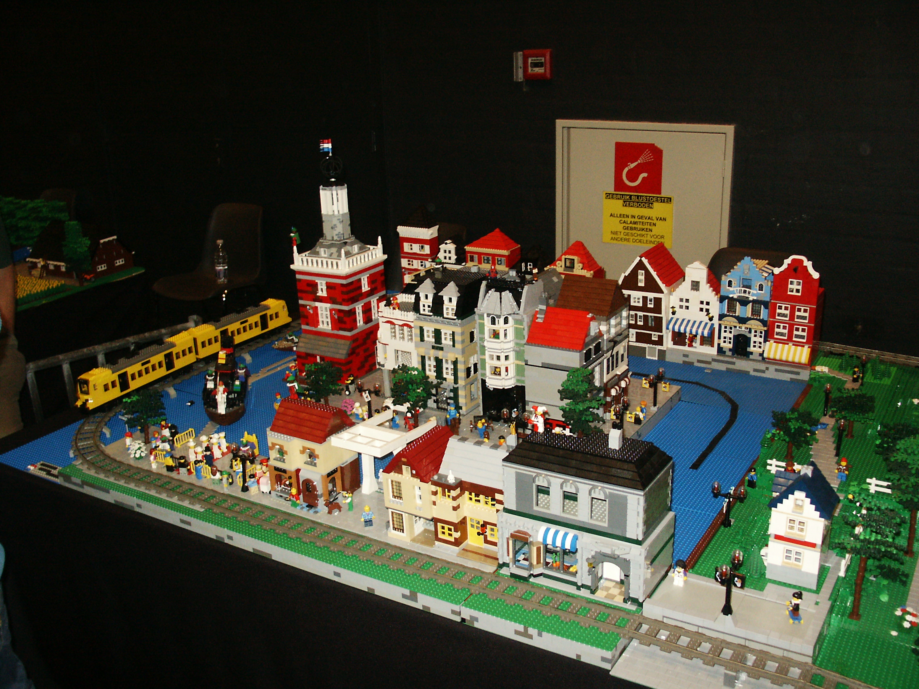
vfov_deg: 40.7
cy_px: 344
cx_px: 460
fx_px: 929
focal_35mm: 35
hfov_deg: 52.6
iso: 200
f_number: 3
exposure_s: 1/45
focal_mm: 7.2
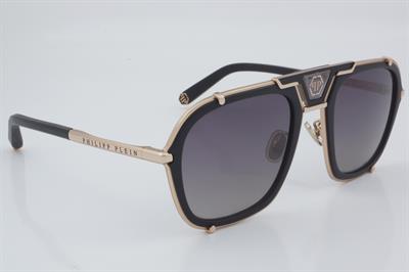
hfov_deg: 29.9
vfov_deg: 20.1
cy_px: 136
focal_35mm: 68
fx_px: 766
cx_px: 204
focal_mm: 45
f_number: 32
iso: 100
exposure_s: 1/3
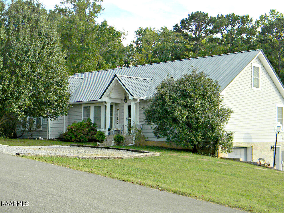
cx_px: 142
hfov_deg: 40.4
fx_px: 386
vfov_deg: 30.9
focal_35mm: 47
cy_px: 106
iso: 112
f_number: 3.9
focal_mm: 8.6
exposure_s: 1/188
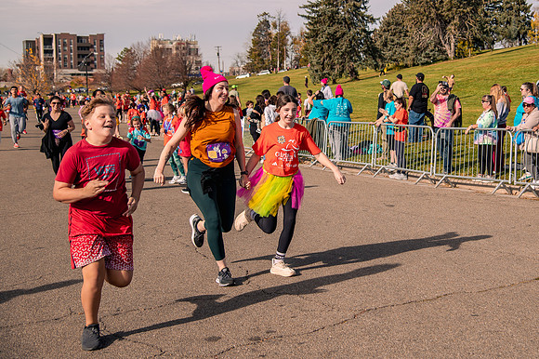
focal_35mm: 62
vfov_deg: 21.7
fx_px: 932
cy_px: 116
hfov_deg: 32.0
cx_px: 365
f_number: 5
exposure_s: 1/1250
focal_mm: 46
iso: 200
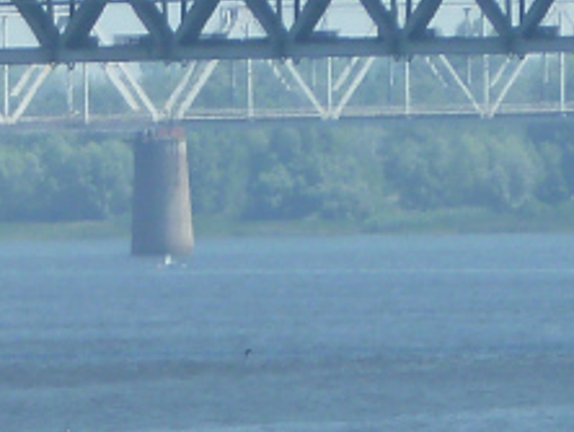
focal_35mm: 1316
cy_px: 925
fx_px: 21845
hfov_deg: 1.5
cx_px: -186
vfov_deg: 1.1
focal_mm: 37
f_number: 4.6
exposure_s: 1/320
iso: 80
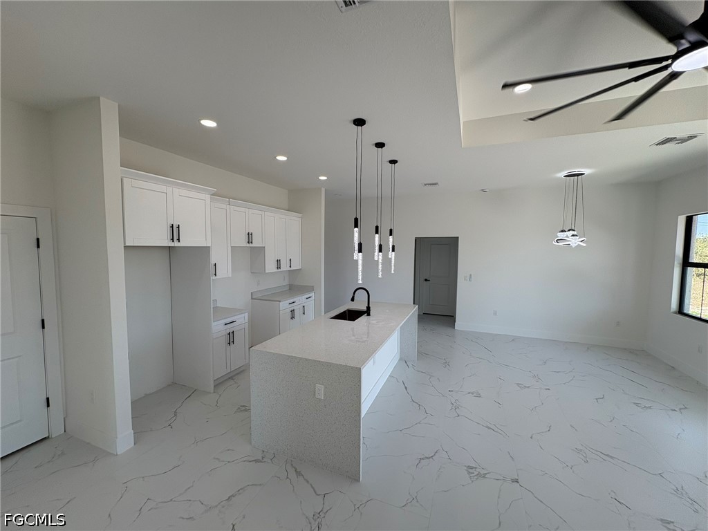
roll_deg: -0.1
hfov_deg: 102.1
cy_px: 266
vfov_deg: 85.7
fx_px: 286
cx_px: 354
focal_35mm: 14
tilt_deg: -2.9
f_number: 2.2
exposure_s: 1/184
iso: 40
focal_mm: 2.22
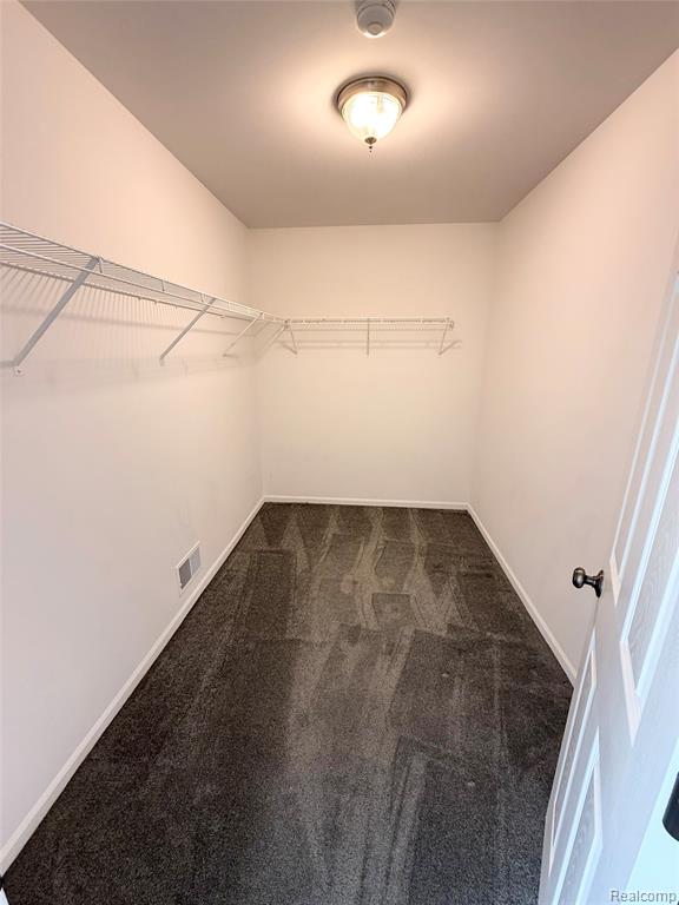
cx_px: 340
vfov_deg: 102.1
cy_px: 452
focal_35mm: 14
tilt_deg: -15.4
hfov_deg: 85.7
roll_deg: +0.0
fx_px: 366
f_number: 2.2
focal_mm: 2.22
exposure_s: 1/99
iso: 200
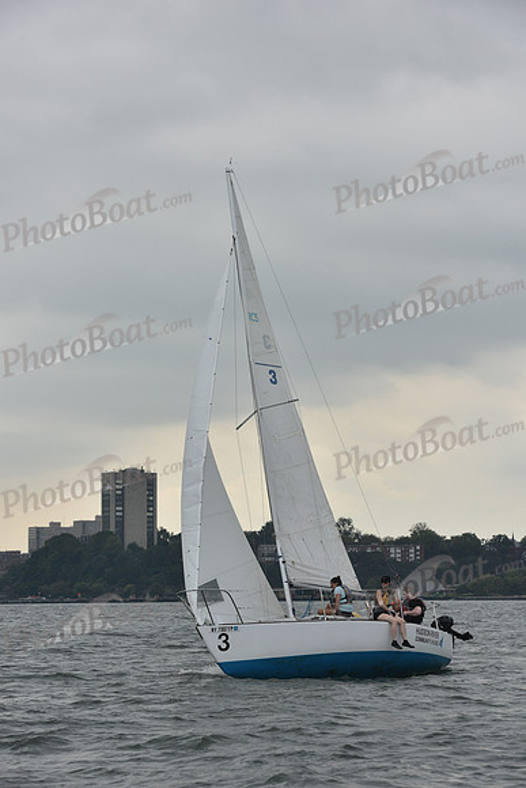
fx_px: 2190
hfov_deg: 13.7
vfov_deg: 20.4
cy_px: 394
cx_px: 263
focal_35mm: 100
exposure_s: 1/1250
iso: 320
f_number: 6.3
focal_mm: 100
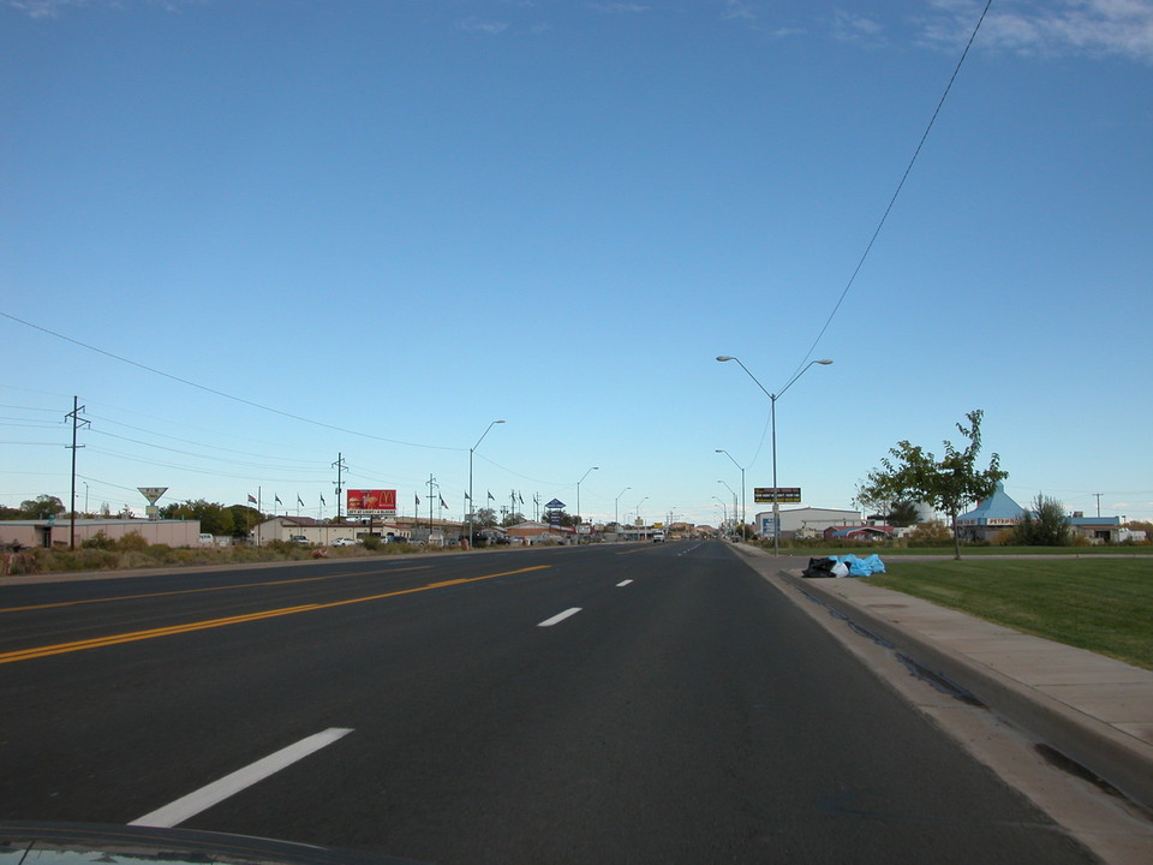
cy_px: 432
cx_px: 576
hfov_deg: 52.6
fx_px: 1166
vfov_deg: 40.7
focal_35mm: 35
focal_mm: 8.9
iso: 100
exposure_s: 1/383
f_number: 5.6
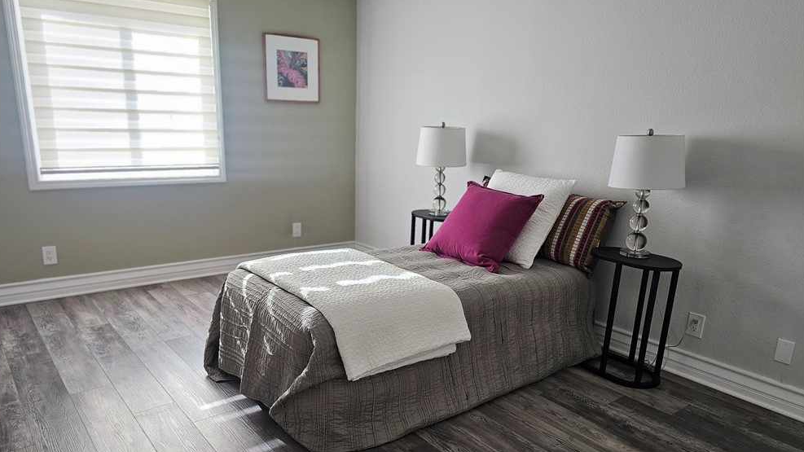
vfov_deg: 44.1
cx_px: 392
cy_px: 279
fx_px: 554
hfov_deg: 71.9
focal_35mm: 26
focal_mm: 6.3
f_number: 1.7
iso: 160
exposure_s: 1/120
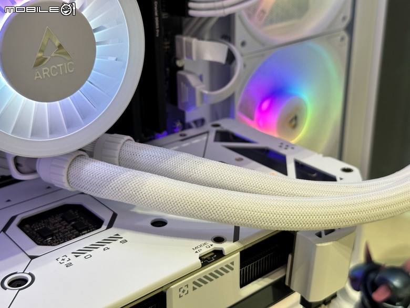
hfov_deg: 39.7
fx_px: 569
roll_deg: +0.3
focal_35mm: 48
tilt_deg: -23.7
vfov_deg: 30.3
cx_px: 205
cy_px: 154
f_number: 1.78
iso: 160
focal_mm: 6.86
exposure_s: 1/60
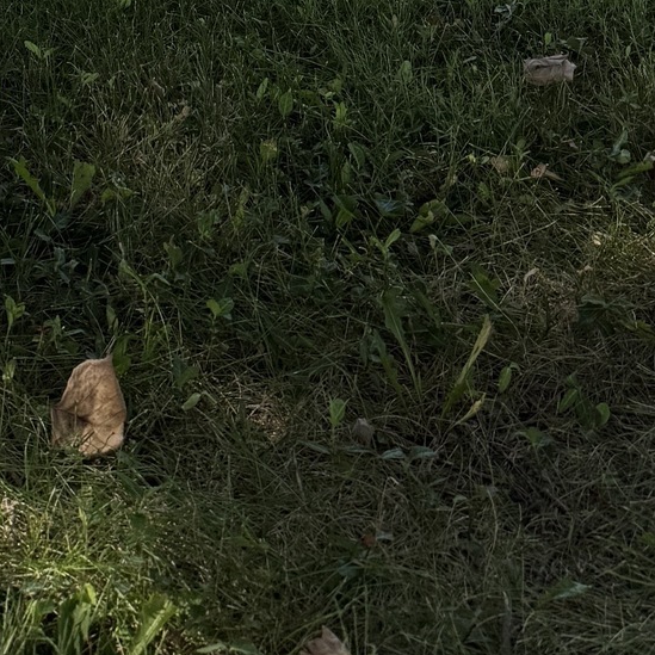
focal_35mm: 89
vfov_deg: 15.8
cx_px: 110
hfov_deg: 19.3
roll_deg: +1.4
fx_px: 1905
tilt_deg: -2.3
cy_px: -618
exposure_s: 1/3279
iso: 80
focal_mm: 6.76
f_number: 1.78
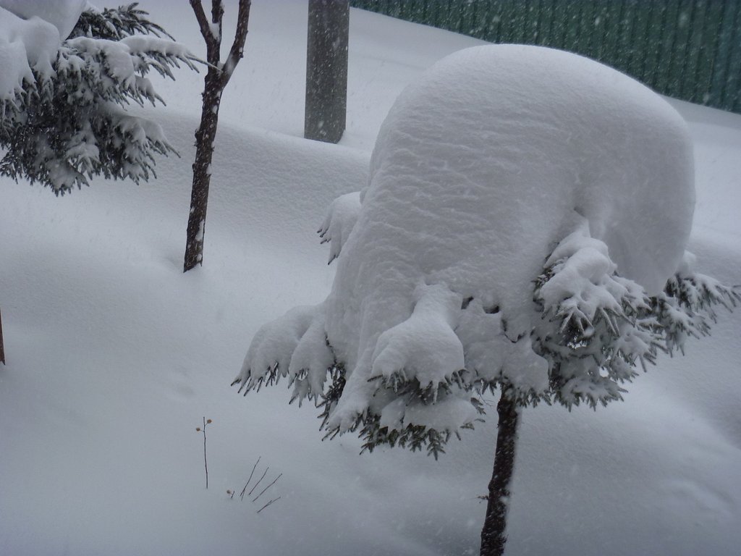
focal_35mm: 62
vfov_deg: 23.7
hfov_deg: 31.2
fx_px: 1327
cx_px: 370
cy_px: 278
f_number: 3.9
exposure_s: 1/125
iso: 160
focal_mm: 11
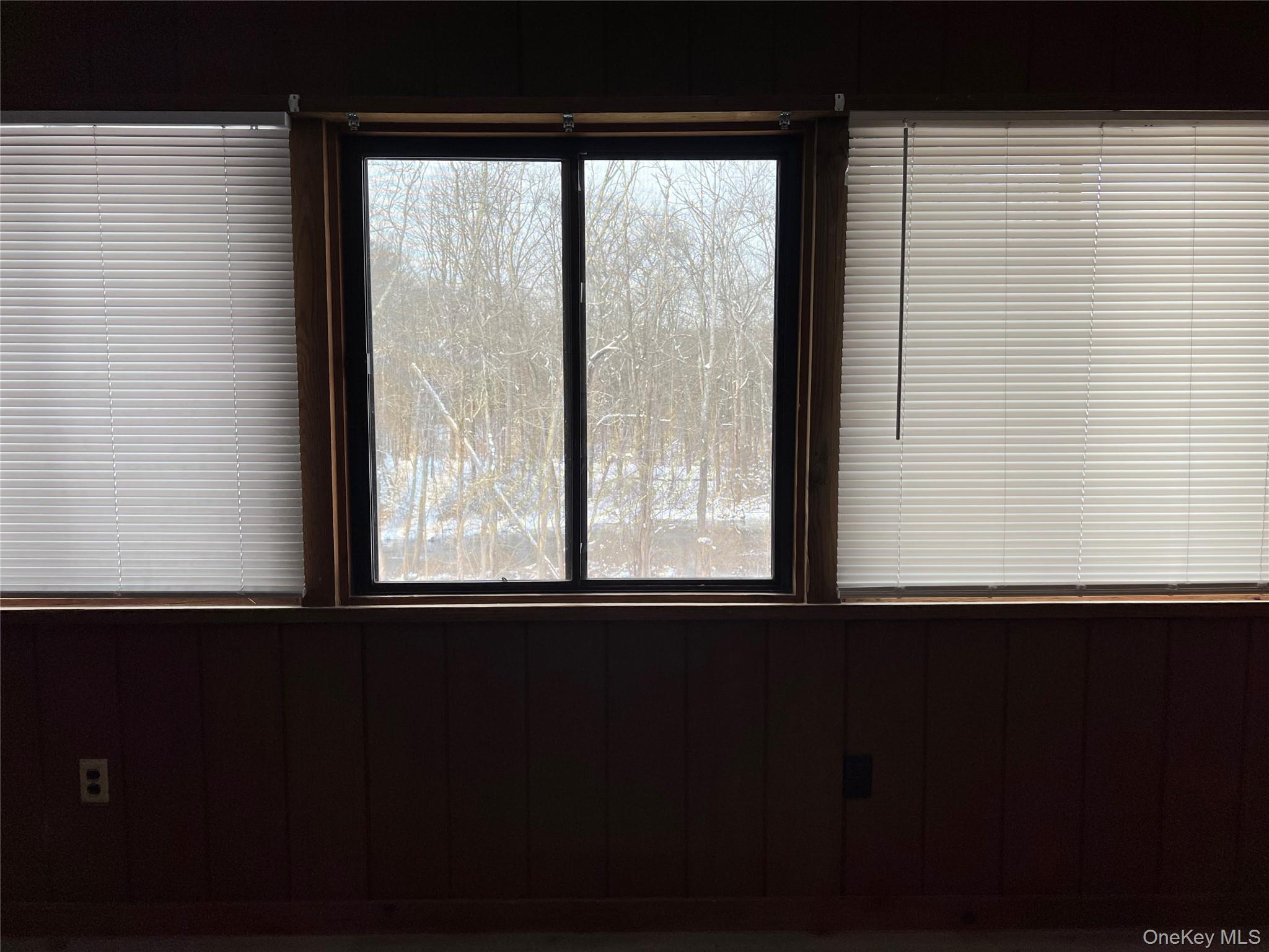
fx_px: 953
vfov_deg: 53.1
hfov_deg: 67.3
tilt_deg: -2.0
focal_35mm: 26
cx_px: 634
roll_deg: +1.7
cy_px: 476
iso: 50
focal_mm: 5.7
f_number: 1.5
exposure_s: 1/404
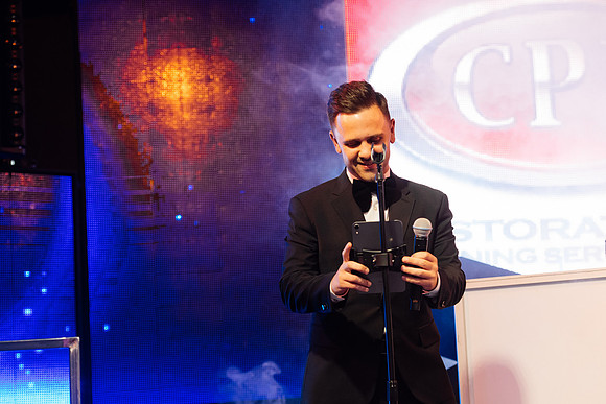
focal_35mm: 111
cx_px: 344
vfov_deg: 12.3
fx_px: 1875
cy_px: 209
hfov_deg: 18.3
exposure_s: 1/200
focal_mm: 98
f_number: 4.5
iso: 2000
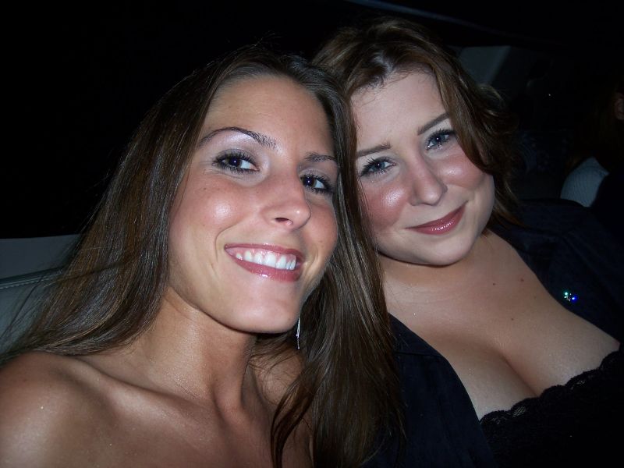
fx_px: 703
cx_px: 312
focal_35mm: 39
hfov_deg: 47.9
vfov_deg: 36.8
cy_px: 234
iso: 100
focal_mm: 8
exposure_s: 1/60
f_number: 2.8
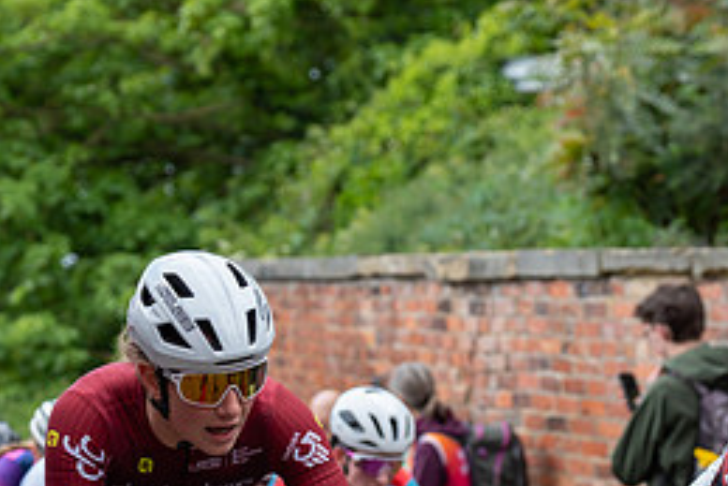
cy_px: 471
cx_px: 160
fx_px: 3177
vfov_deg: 8.7
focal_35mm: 157
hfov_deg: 13.0
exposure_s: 1/1000
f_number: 4
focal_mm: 70
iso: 500
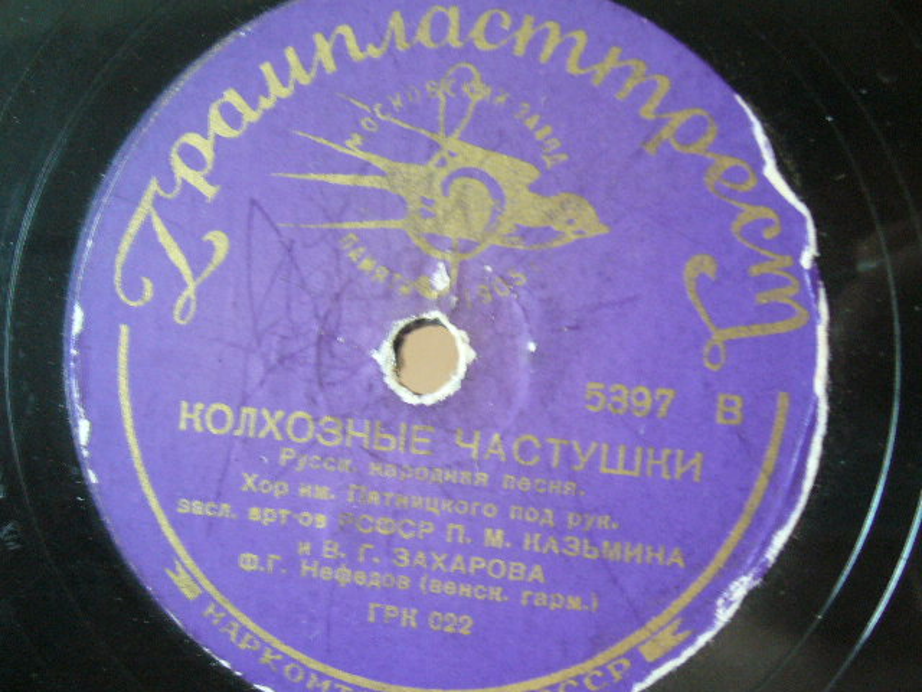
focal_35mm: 37
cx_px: 461
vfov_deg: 38.7
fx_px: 985
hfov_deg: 50.1
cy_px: 346
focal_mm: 5.8
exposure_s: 1/8
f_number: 2.8
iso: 200
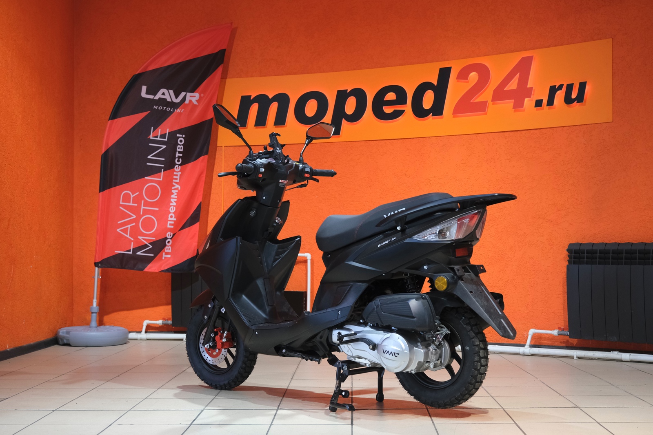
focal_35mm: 49
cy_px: 218
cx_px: 326
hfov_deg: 40.3
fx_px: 889
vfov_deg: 27.5
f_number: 4
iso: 1600
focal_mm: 32.5
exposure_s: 1/100
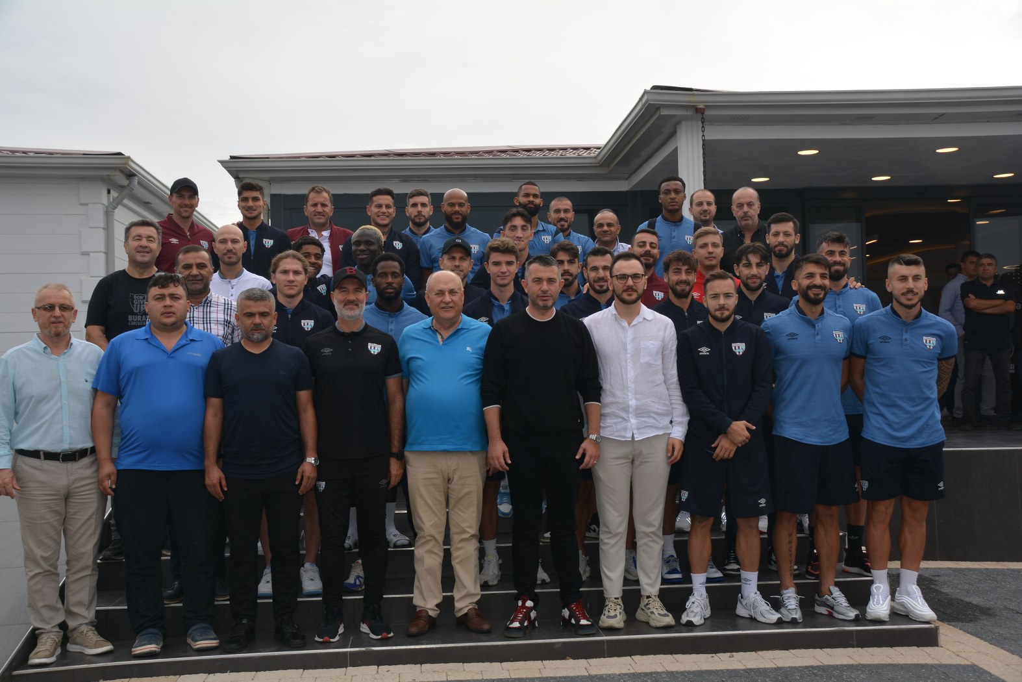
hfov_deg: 49.5
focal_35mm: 39
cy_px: 341
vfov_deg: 34.2
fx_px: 1107
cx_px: 511
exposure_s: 1/200
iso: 100
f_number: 8
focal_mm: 26
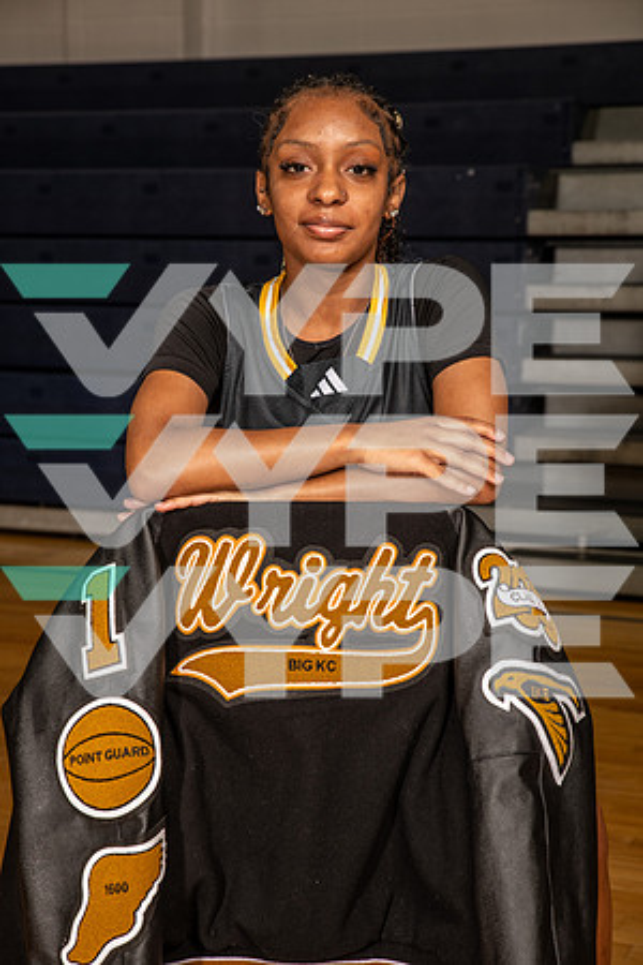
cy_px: 482
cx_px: 322
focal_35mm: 70
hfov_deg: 19.5
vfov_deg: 28.8
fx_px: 1875
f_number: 7.1
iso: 400
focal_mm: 70
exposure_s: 1/320
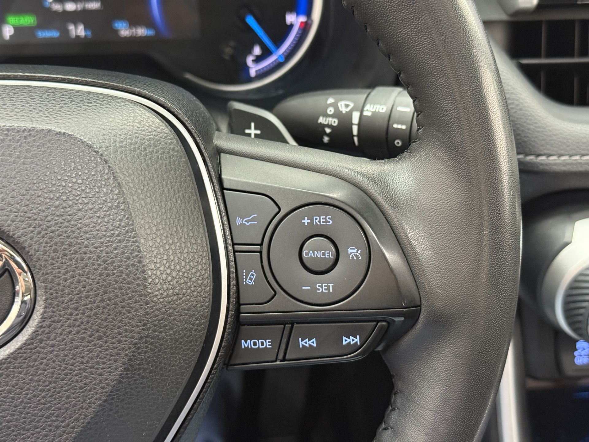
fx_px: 817
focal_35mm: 48
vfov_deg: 30.3
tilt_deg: -37.1
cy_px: 221
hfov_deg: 39.7
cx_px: 294
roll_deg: -1.0
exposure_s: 1/30
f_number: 1.78
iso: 500
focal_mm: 6.76
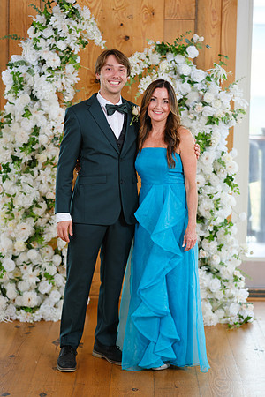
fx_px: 927
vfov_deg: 24.2
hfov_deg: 16.3
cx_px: 132
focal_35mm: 84
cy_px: 198
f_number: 1.6
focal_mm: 56
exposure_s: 1/250
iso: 250
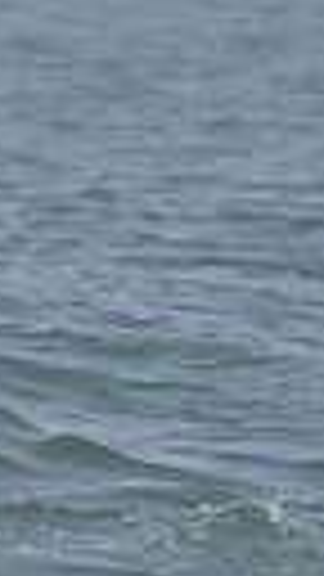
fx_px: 14464
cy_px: 169
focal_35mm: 947
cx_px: -963
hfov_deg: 1.3
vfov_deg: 2.3
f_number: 9
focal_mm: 200
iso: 280
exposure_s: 1/1000
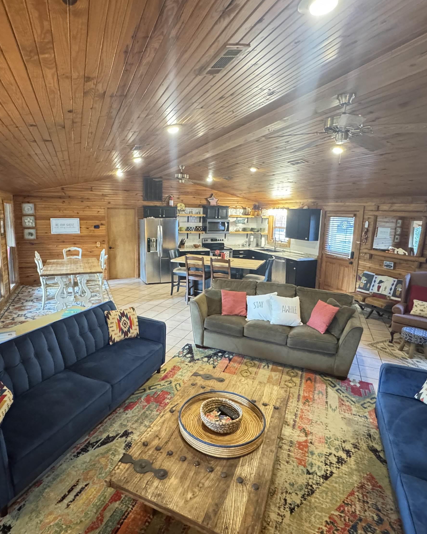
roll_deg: -1.7
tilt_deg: -9.6
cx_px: 192
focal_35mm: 19
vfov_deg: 83.3
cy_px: 259
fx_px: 300
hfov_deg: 70.7
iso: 1250
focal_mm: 2.22
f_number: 2.2
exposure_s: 1/30
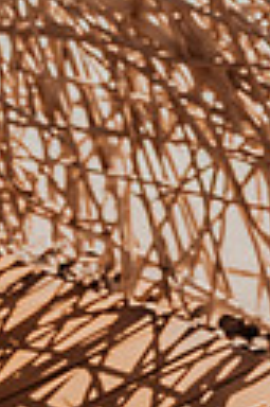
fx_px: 1387
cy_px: -219
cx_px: 314
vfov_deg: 15.3
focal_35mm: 123
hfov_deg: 10.9
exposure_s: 1/2000
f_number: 1.8
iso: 125
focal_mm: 35
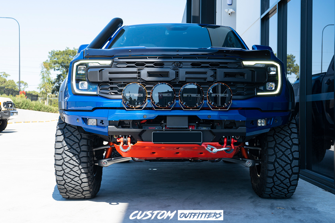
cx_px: 176
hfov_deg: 53.1
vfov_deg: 36.9
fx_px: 335
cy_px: 108
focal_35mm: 36
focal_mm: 34
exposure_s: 1/80
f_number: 5.6
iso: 100
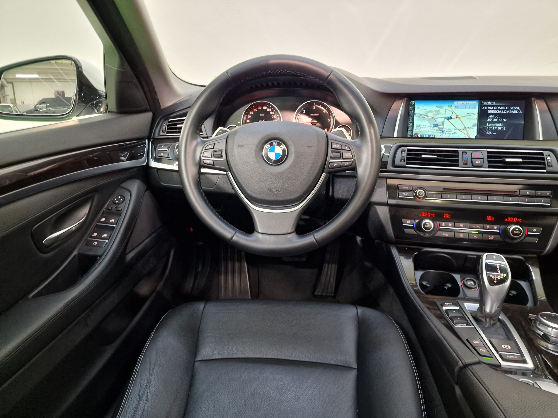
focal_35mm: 23
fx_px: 371
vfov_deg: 58.9
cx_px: 279
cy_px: 209
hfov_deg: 73.9
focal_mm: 6.4
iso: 400
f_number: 1.8
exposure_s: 1/33
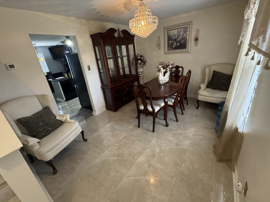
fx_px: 117
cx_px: 138
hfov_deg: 98.2
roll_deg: +5.8
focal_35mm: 15
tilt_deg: -22.6
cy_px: 95
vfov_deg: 81.7
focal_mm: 2.22
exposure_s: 1/60
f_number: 2.2
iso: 500
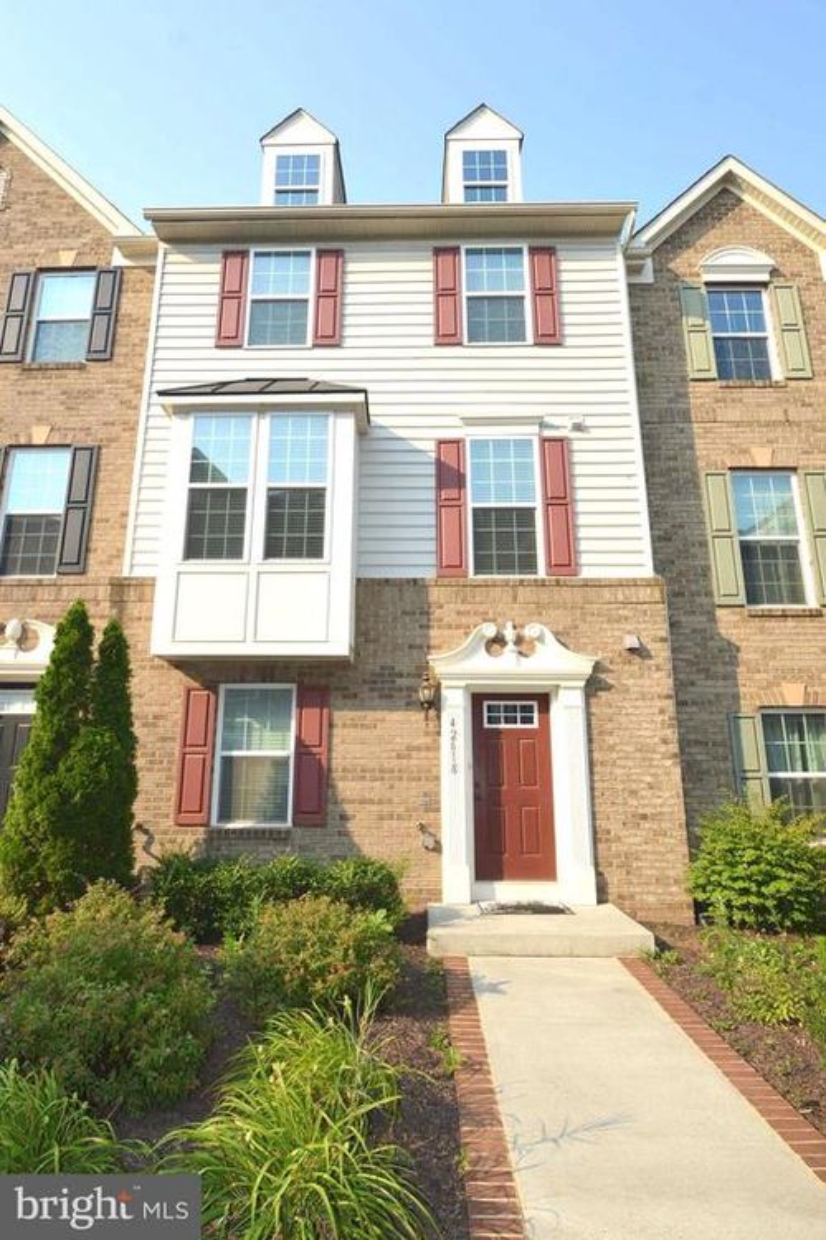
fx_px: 620
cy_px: 620
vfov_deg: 90.0
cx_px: 413
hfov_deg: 67.3
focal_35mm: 18
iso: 100
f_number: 7.1
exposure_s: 1/200
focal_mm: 12
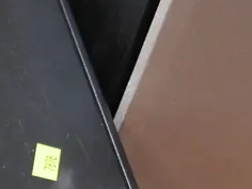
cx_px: -212
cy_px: 113
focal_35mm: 139
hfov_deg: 12.8
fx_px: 1012
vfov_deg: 10.7
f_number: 3.6
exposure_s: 1/60
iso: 800
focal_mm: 16
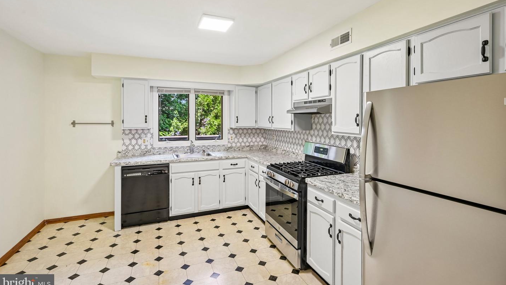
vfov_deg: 62.1
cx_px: 255
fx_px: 235
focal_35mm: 18
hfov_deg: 94.2
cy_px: 121
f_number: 8
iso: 400
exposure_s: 1/13
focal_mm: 16.5
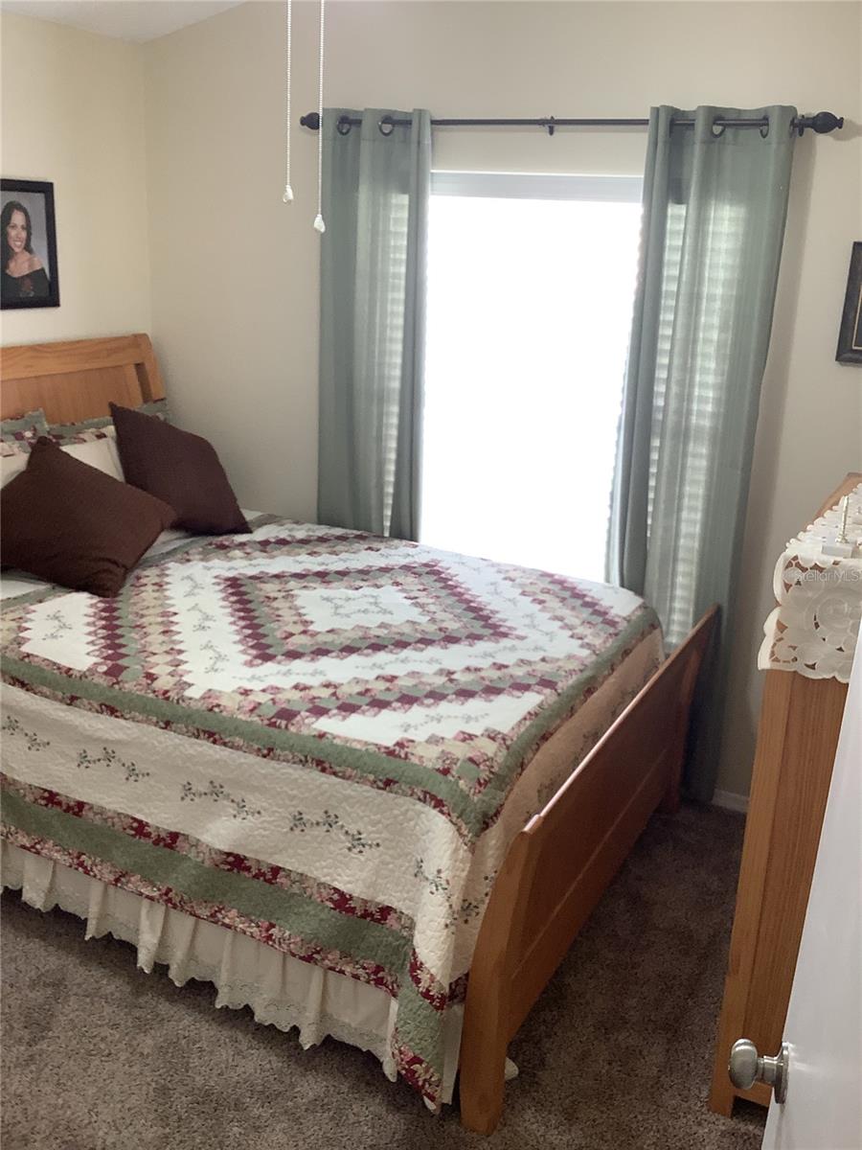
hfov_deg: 45.4
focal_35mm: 31
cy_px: 575
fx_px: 1029
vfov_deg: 58.4
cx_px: 431
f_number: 2.4
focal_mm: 3.3
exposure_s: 1/50
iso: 50
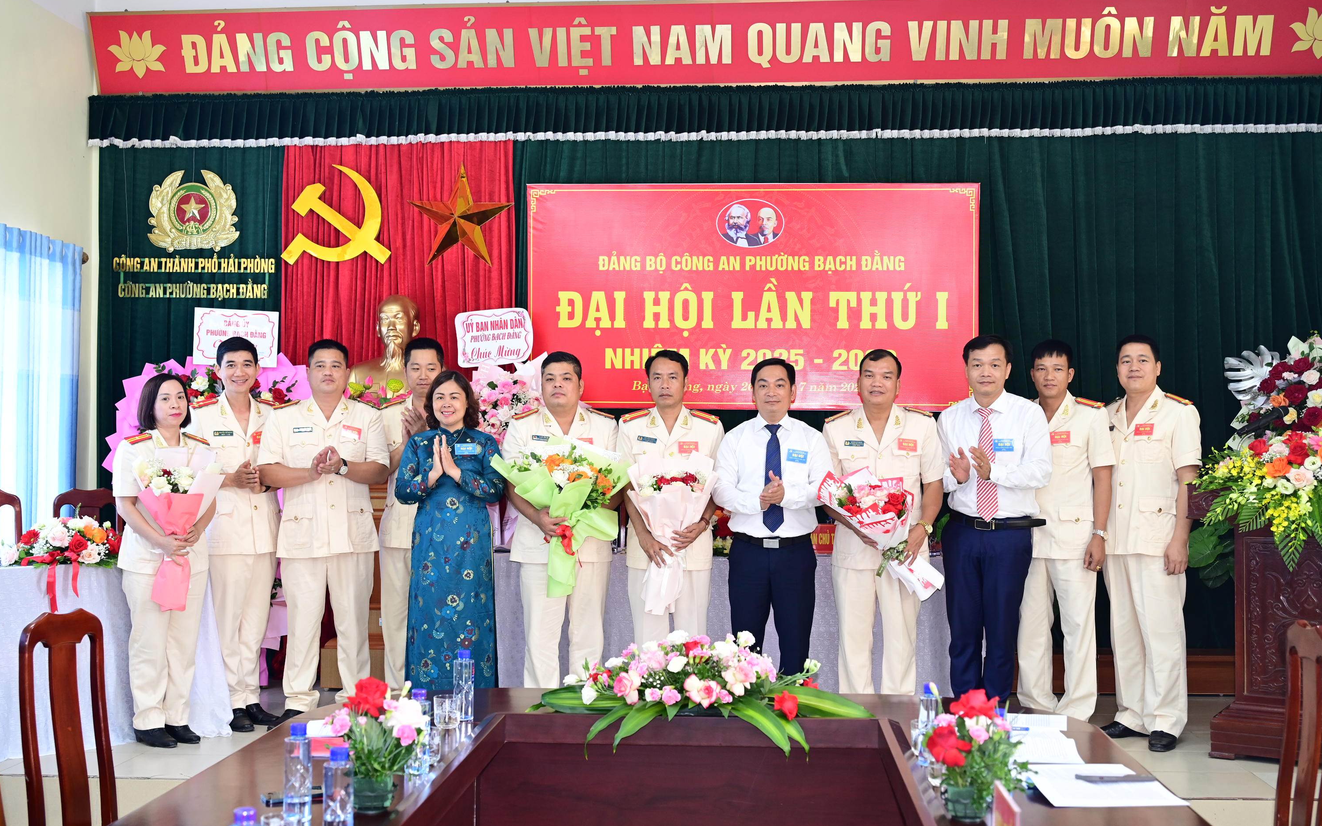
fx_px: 1405
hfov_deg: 50.4
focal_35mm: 39
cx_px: 663
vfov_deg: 32.8
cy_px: 431
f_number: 4
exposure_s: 1/100
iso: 1250
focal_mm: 38
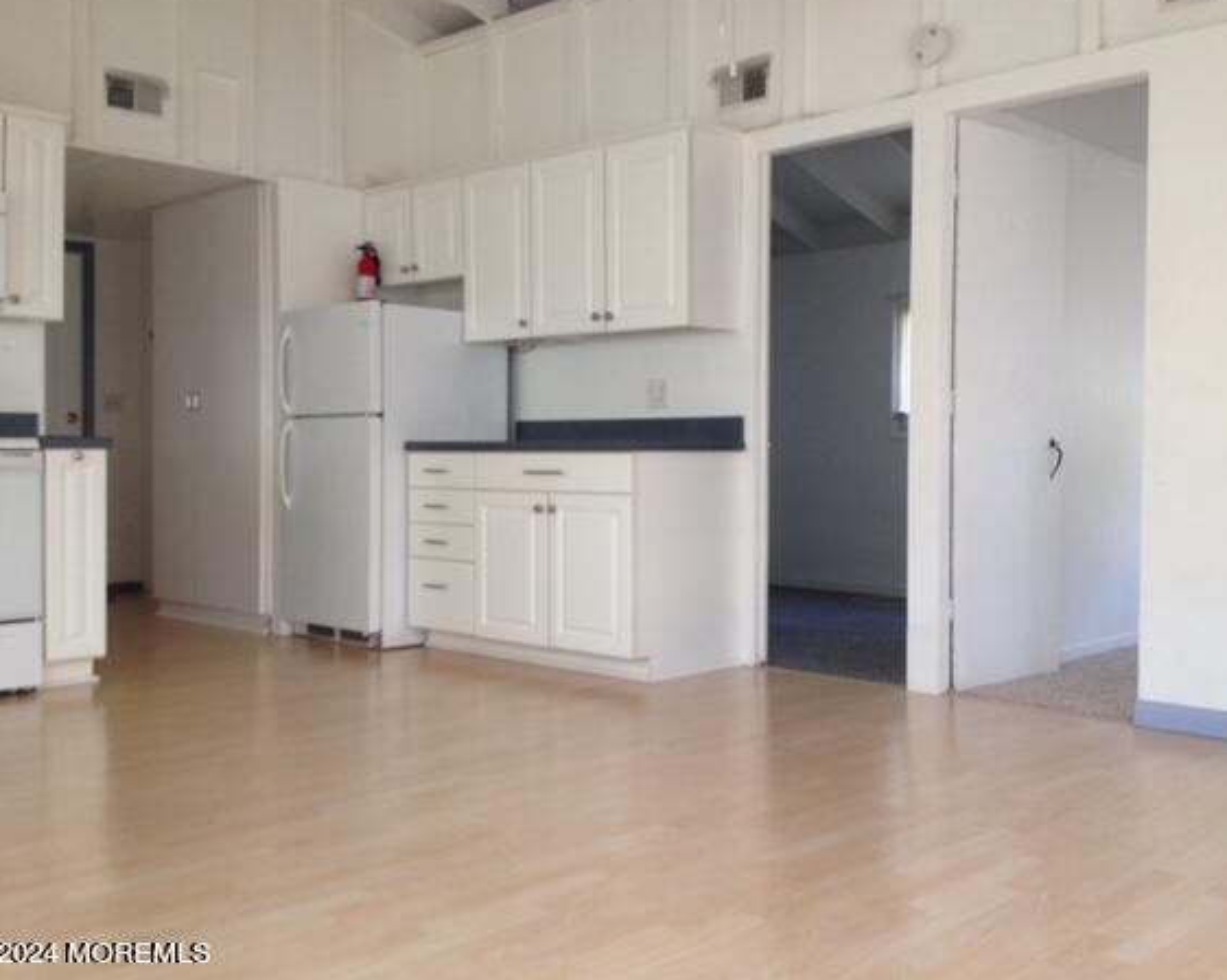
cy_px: 475
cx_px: 663
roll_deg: +0.3
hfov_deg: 46.8
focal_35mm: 39
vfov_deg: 38.2
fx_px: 1415
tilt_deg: -2.9
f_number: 2.4
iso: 80
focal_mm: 4.28
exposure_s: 1/20
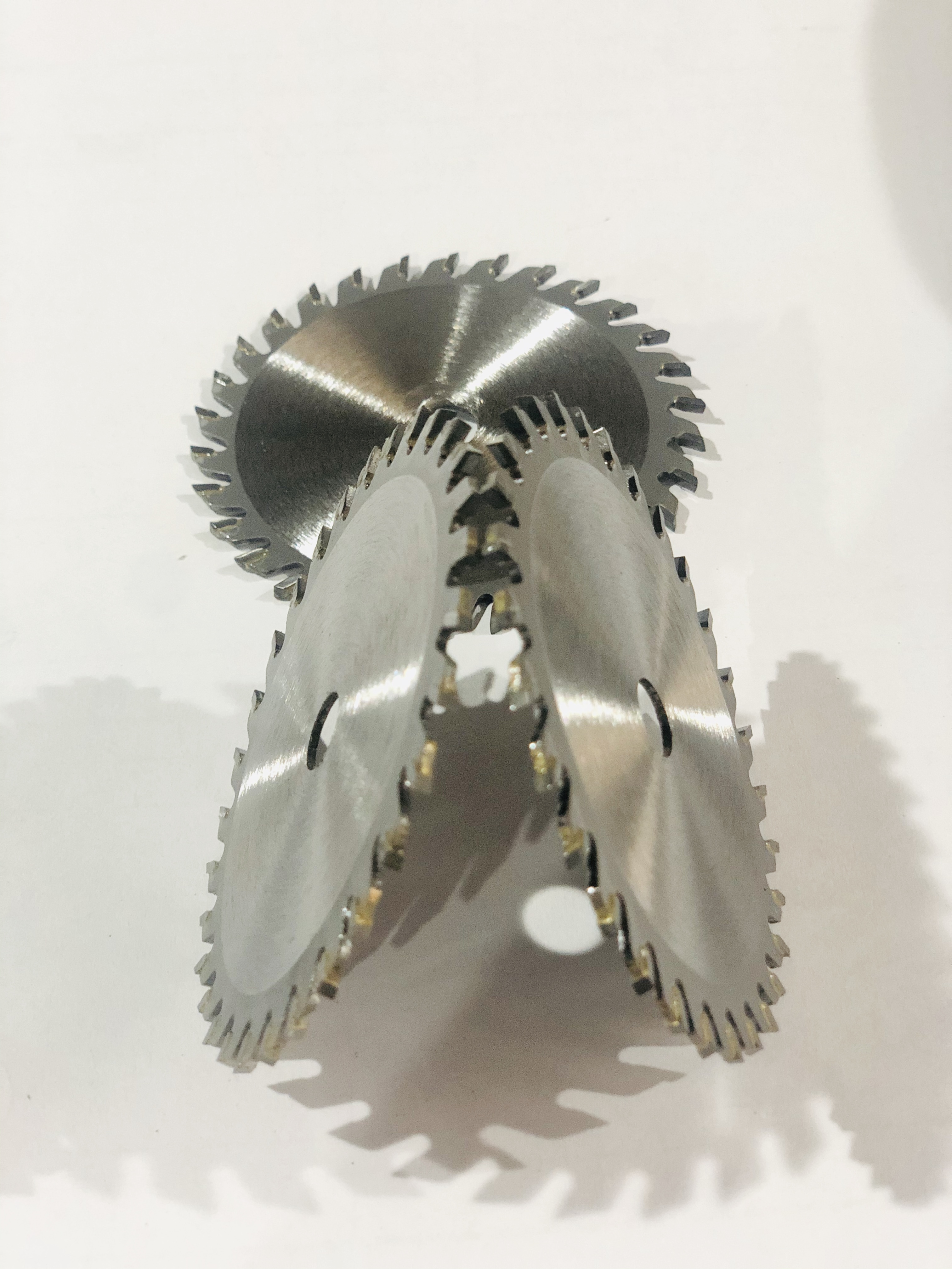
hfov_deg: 28.0
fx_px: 1907
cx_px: 476
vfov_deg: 36.8
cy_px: 634
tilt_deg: -46.9
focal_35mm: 52
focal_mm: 6
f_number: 2.4
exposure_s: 1/24
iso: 160
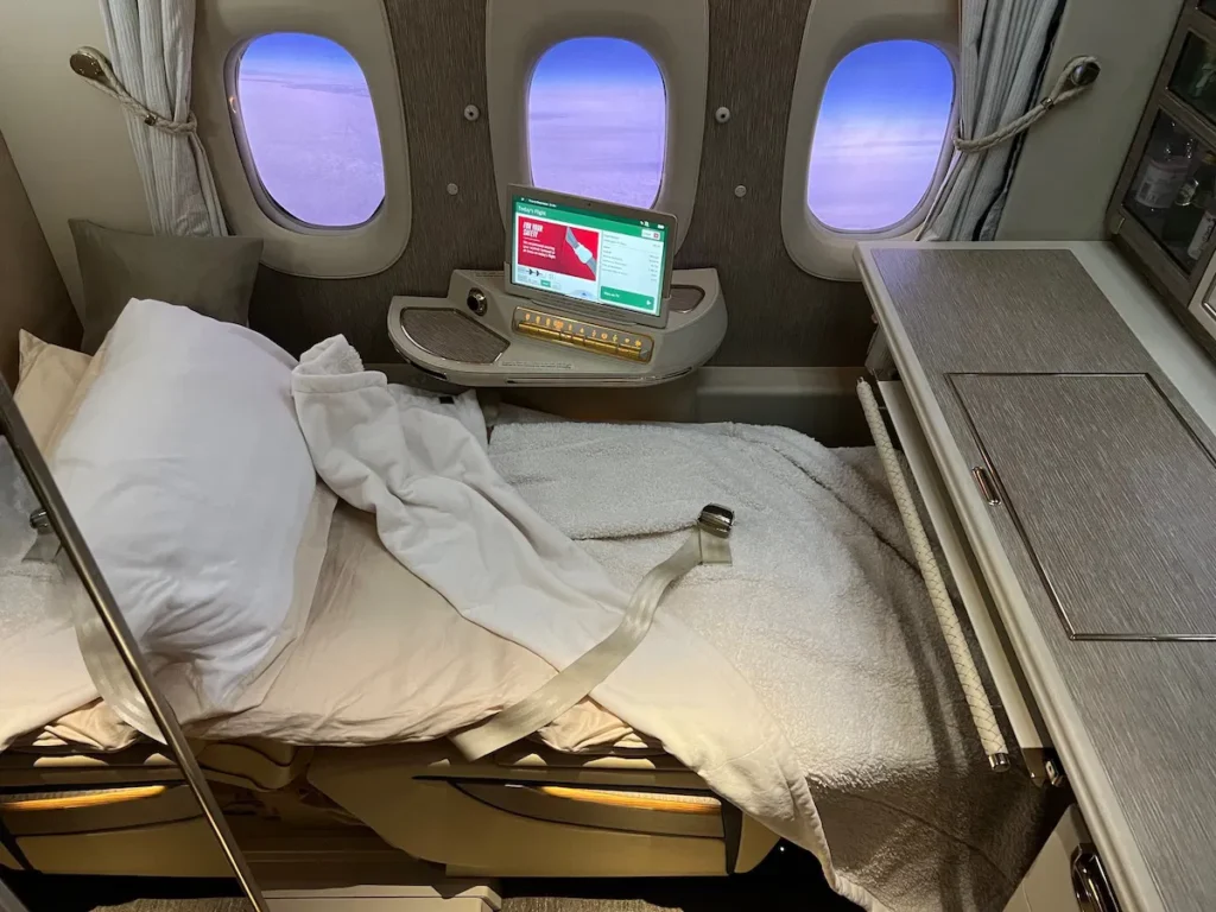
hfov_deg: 67.3
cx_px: 608
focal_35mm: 26
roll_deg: -3.6
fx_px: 913
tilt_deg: -41.1
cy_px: 456
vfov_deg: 53.1
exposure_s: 1/55
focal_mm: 5.7
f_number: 1.5
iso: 400
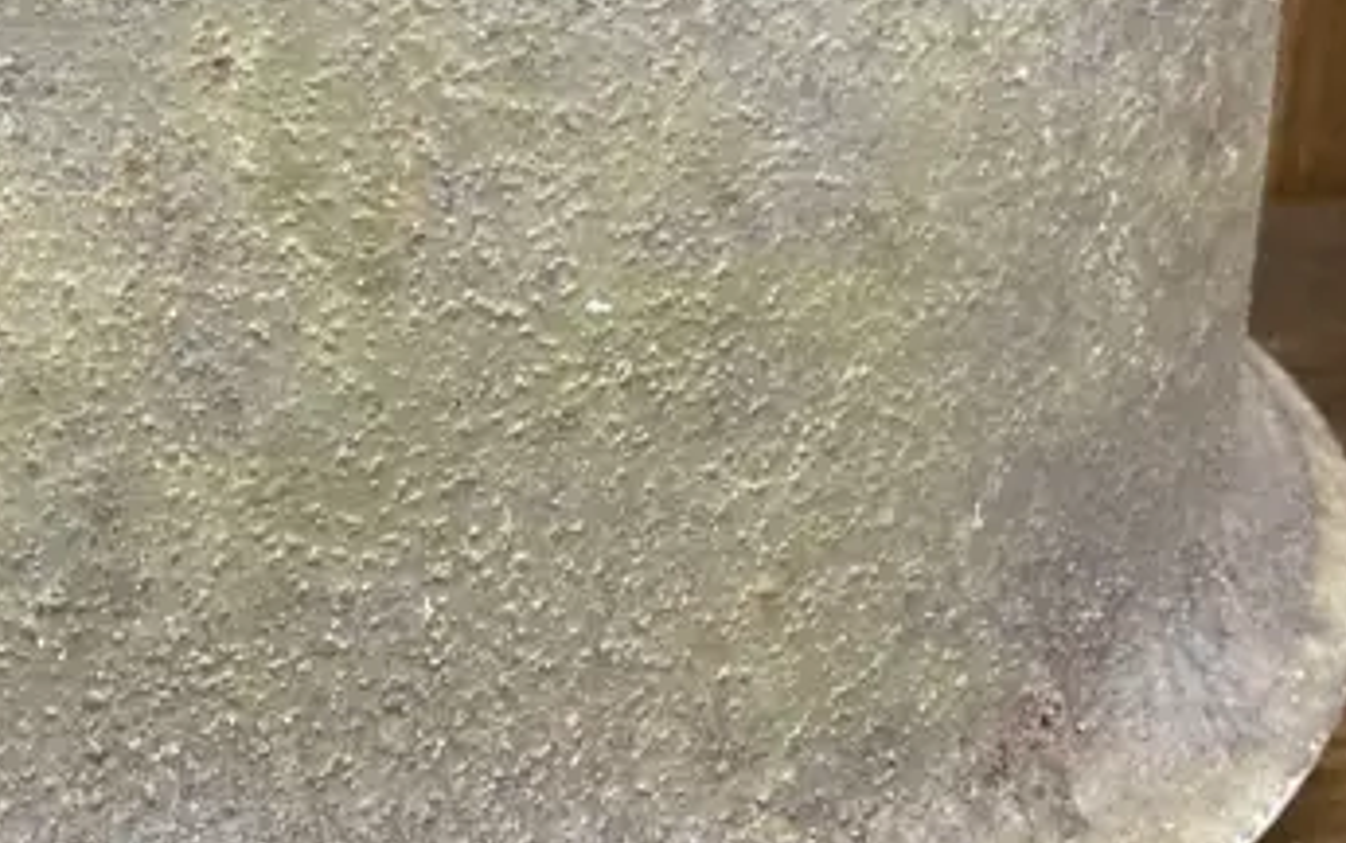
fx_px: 3230
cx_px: -43
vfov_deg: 14.7
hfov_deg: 22.5
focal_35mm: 88
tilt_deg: -11.9
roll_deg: -6.9
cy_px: 51
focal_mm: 3.99
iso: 320
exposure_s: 1/33
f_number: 1.8
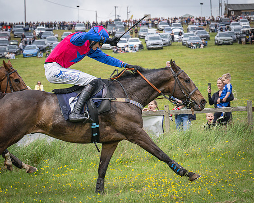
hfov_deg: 15.6
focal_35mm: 123
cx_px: 127
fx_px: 927
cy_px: 102
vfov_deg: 12.5
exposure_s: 1/1600
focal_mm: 70
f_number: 5
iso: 400
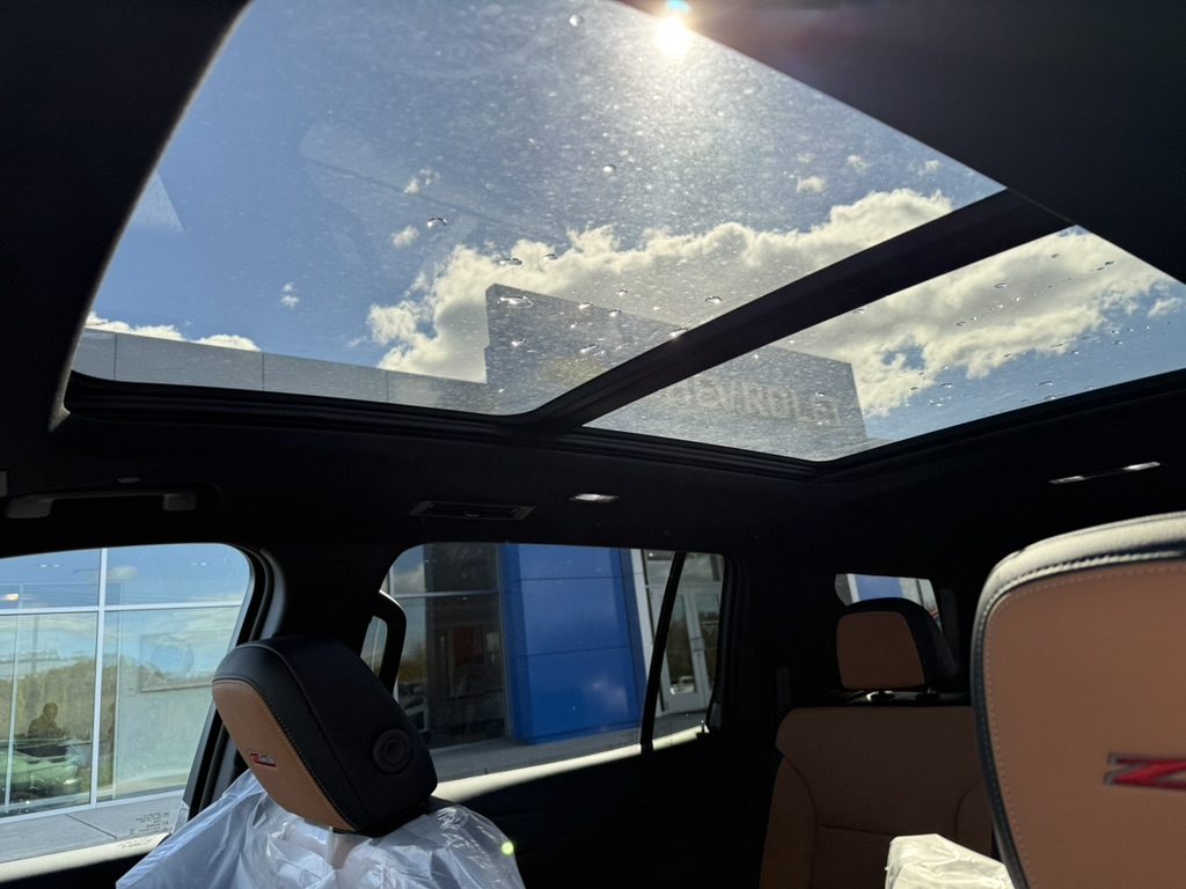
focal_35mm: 24
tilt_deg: +16.1
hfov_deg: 71.6
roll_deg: +7.7
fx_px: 822
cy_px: 444
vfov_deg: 56.8
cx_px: 593
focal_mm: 6.76
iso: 80
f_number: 1.78
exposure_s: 1/858
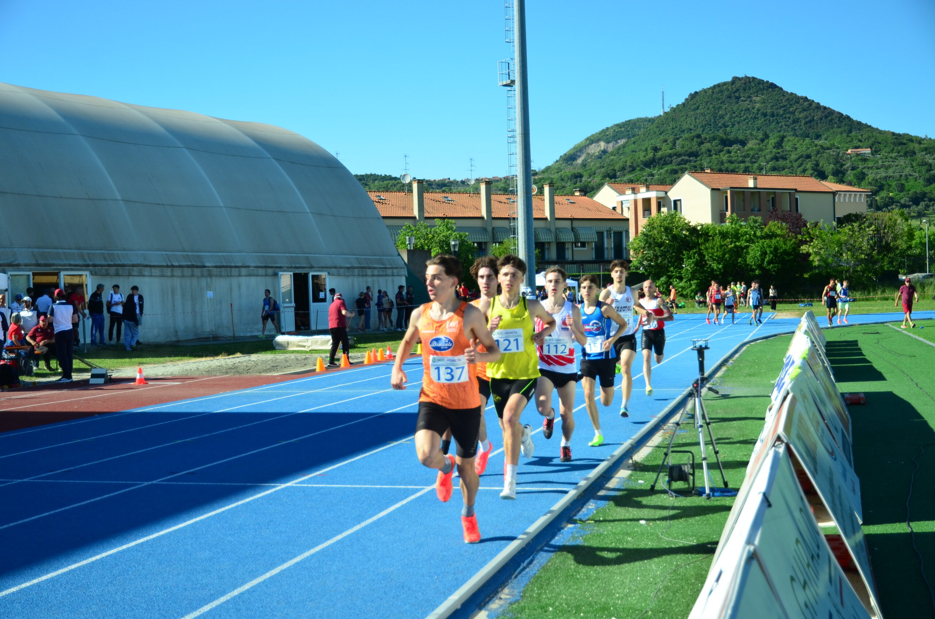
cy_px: 310
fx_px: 1244
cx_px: 468
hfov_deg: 41.2
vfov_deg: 28.0
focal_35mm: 48
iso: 320
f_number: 4.5
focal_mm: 32
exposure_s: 1/1600
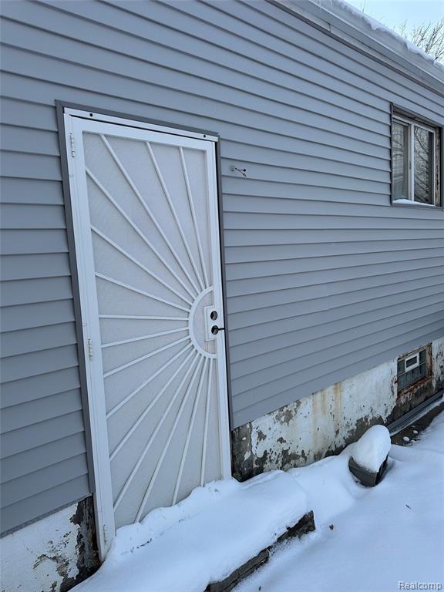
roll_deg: +2.1
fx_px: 410
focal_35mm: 24
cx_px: 222
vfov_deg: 71.6
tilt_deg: -3.2
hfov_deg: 56.8
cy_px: 296
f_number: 1.78
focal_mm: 6.86
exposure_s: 1/279
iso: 80
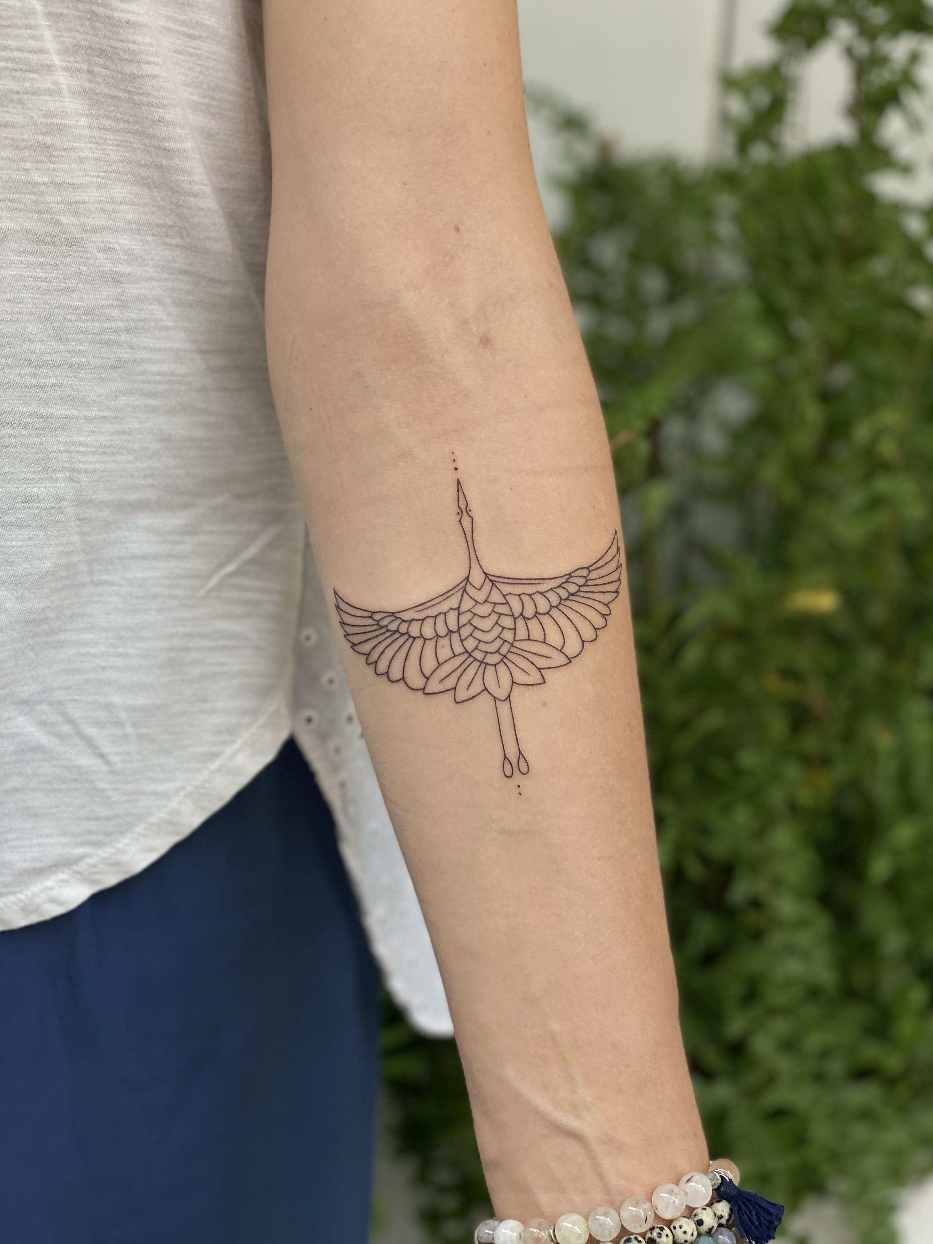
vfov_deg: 36.8
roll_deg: -2.6
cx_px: 466
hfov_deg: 28.0
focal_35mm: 52
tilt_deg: -19.9
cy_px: 622
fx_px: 1869
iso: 20
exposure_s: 1/294
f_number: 2
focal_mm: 6
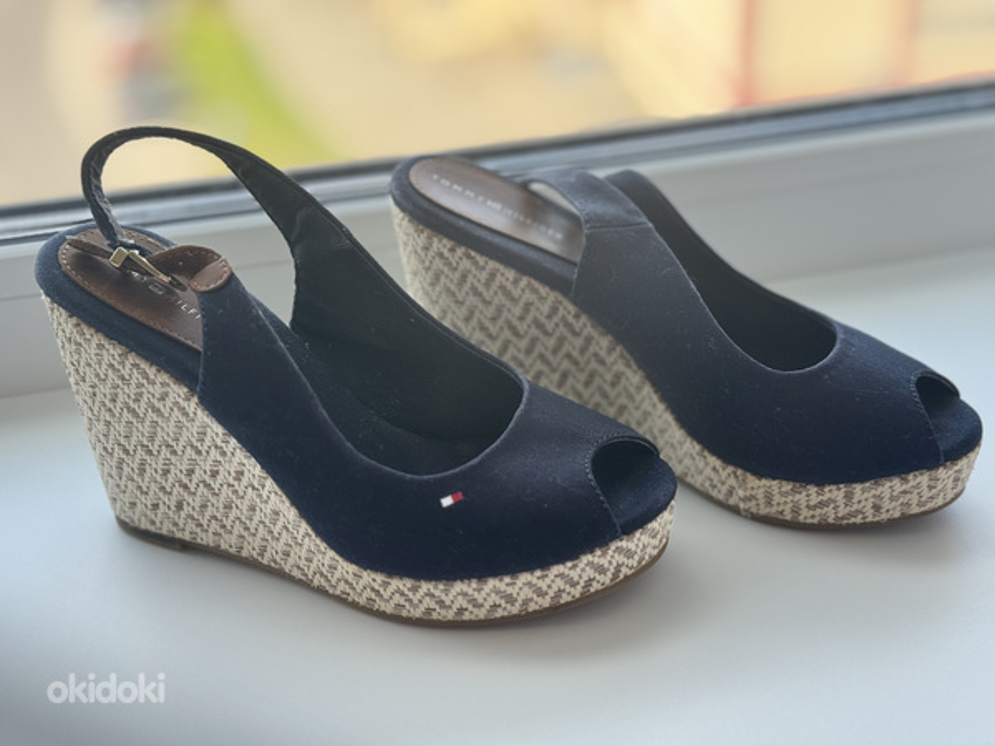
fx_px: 1380
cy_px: 373
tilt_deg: -31.2
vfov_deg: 30.3
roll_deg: +2.8
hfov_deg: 39.7
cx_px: 498
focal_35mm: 48
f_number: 1.78
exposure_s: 1/467
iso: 64
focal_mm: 6.76
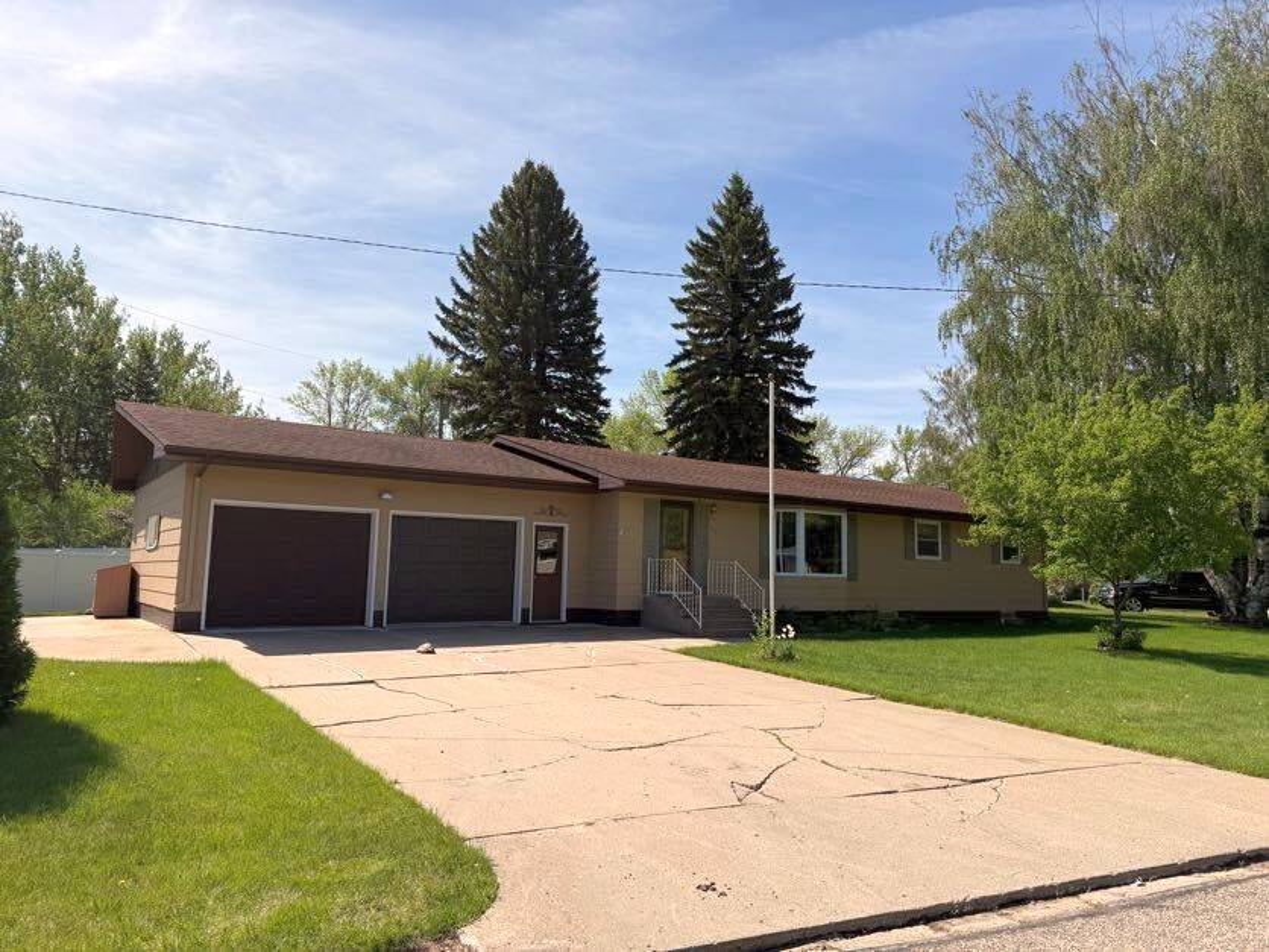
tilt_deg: +7.3
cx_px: 634
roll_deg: -1.2
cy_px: 476
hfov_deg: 71.6
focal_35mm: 24
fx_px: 880
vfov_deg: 56.8
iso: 80
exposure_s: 1/6173
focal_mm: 6.76
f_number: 1.78
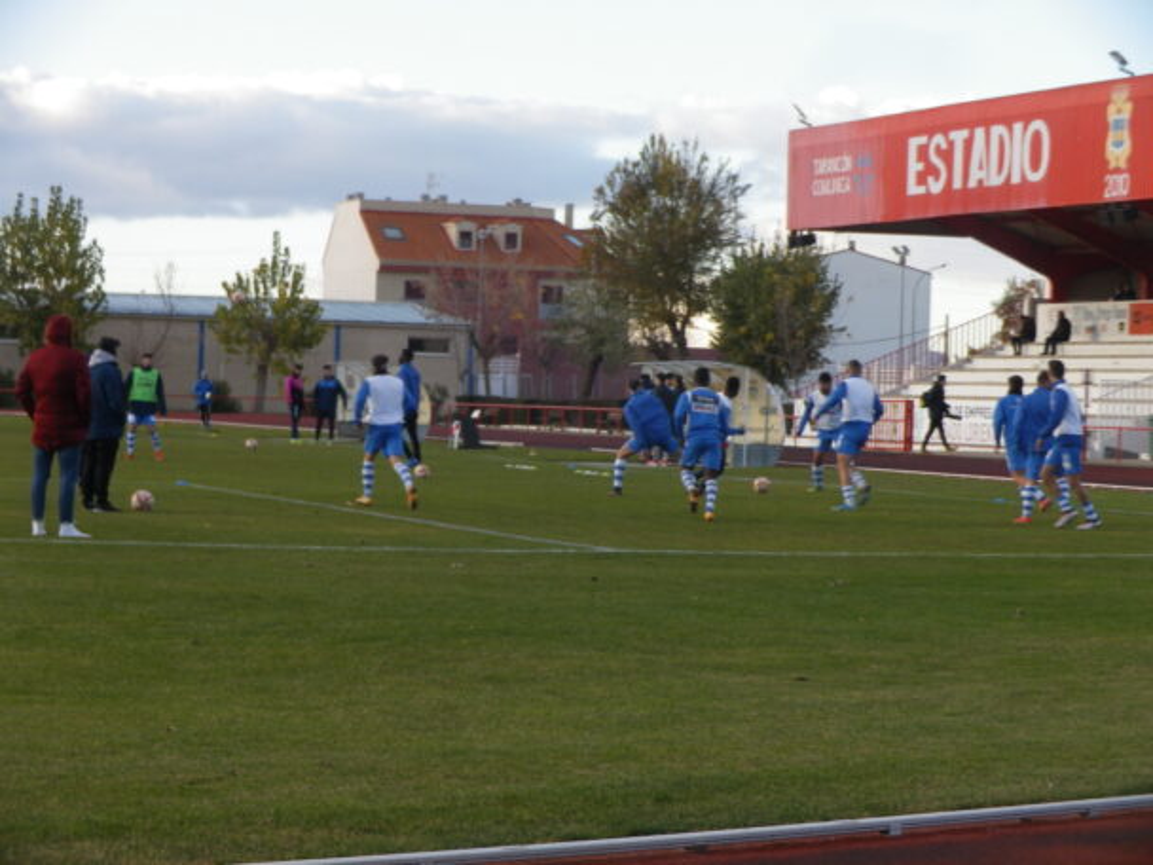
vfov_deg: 13.8
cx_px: 576
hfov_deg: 18.4
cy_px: 432
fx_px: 3564
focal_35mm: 107
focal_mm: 19.1
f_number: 5.1
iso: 80
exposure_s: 1/125
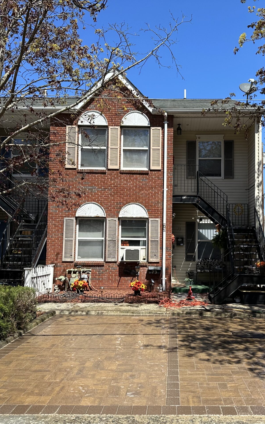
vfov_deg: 56.7
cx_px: 165
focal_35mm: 34
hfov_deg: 37.1
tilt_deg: +5.1
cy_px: 212
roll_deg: -0.7
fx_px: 393
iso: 80
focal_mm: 6.86
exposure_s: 1/3058
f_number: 1.78
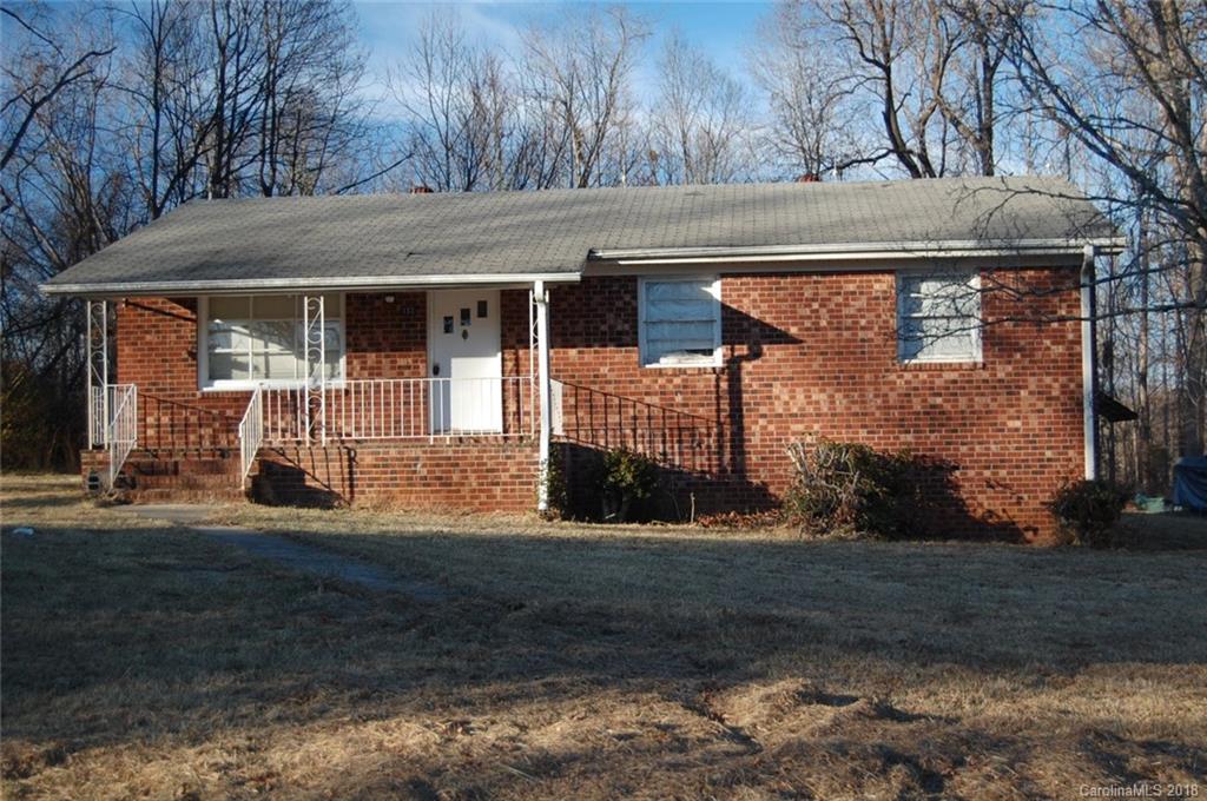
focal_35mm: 51
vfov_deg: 26.4
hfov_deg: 38.9
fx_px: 1708
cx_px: 604
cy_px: 400
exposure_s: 1/320
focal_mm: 34
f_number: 4.5
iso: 400
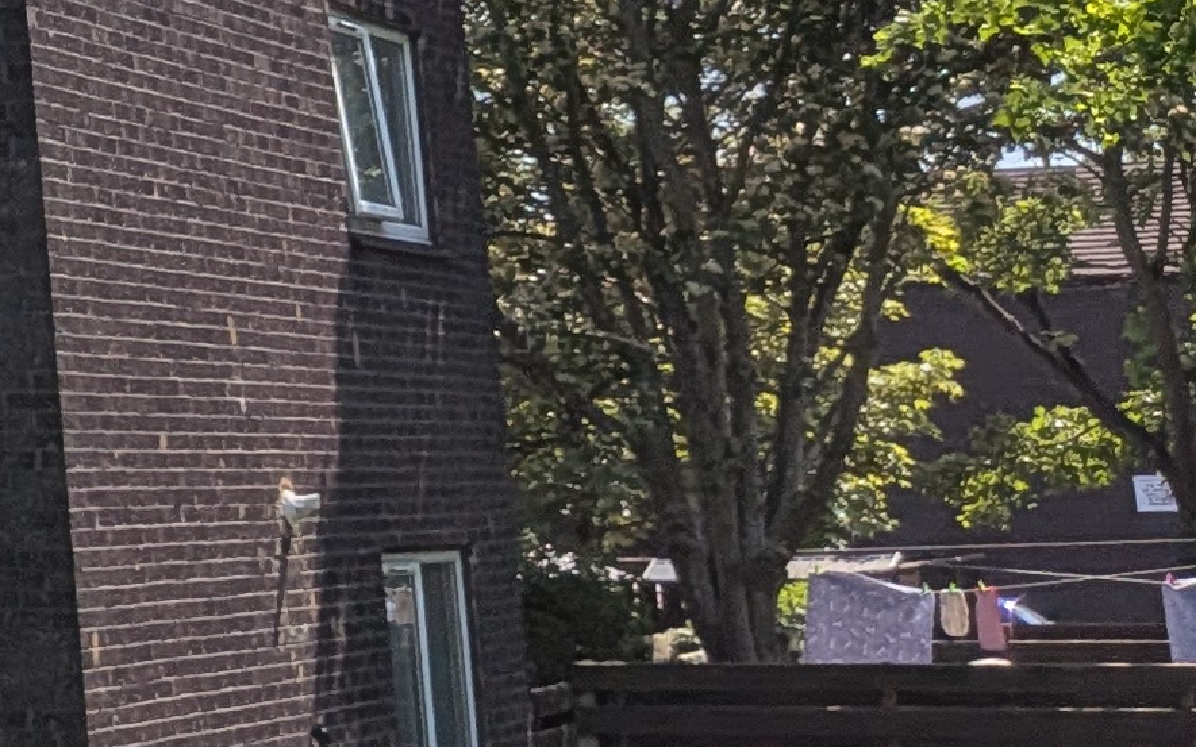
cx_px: -1358
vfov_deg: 11.0
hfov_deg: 14.4
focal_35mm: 115
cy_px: -342
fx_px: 3748
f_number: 1.7
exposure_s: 1/1976
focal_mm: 4.53
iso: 28
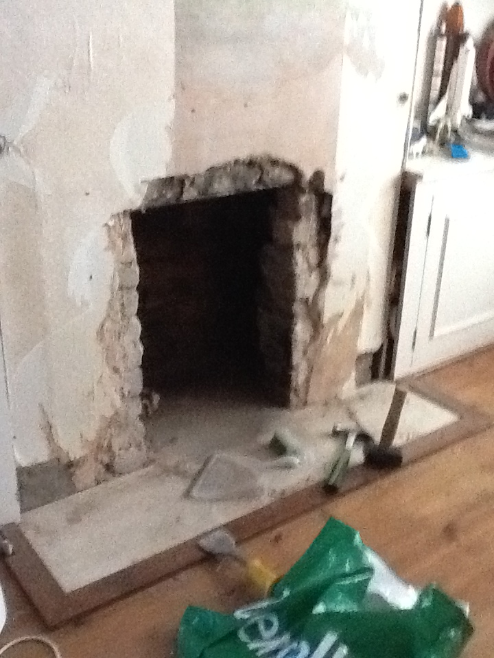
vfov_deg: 56.8
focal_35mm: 32
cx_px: 247
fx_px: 609
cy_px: 329
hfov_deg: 44.2
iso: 800
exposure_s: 1/15
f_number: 2.4
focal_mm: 2.03
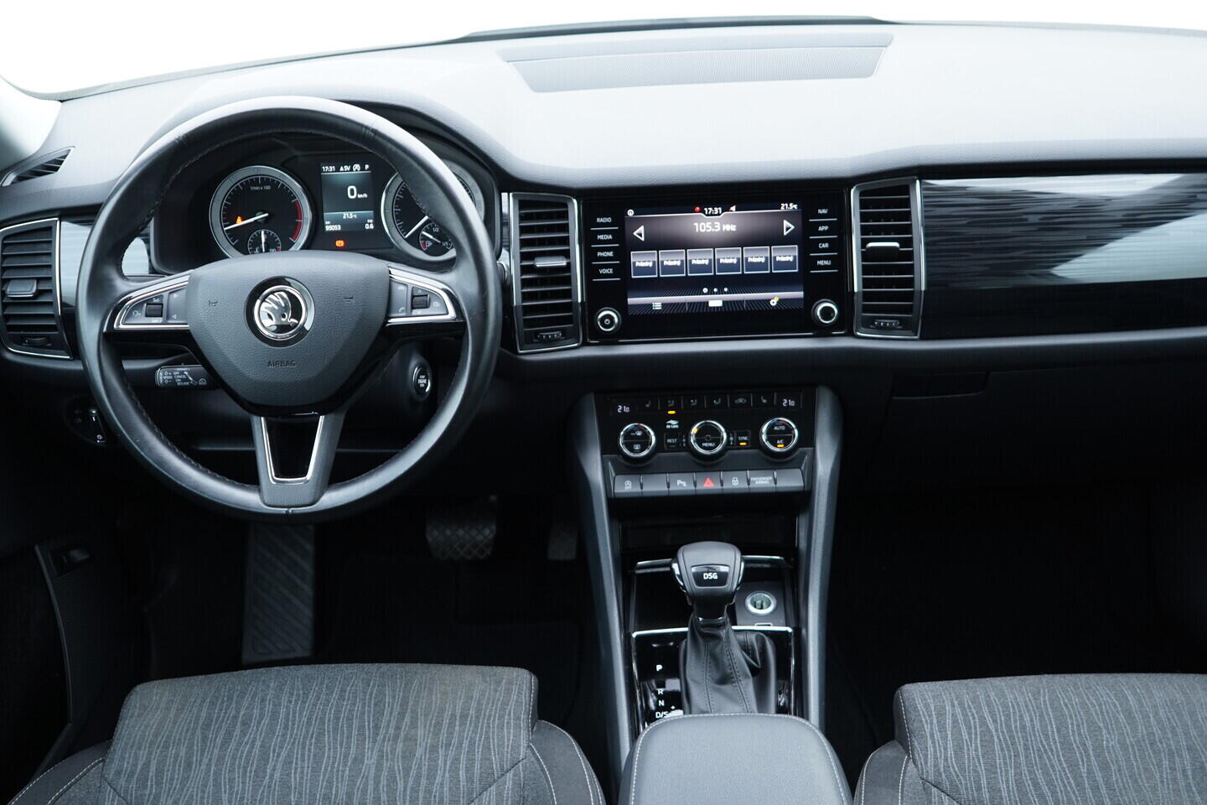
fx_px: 1207
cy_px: 402
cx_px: 604
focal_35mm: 36
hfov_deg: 53.1
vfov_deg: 36.9
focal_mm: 24
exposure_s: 1/40
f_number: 2.8
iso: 400
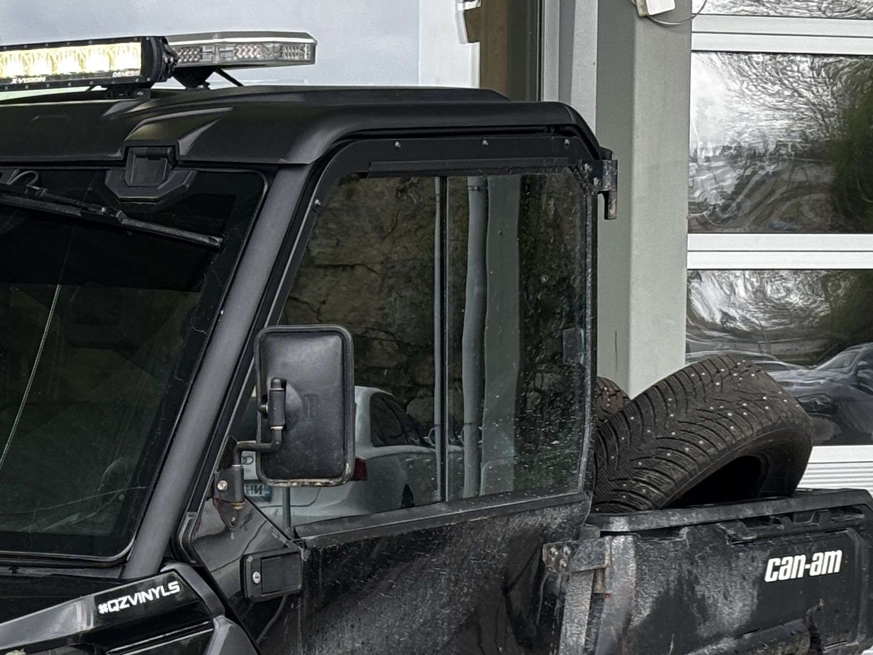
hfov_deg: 14.0
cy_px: 631
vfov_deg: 10.7
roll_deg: +0.4
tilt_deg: -5.5
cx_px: -34
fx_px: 3480
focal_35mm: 138
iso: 32
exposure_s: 1/151
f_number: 1.6
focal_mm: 5.96
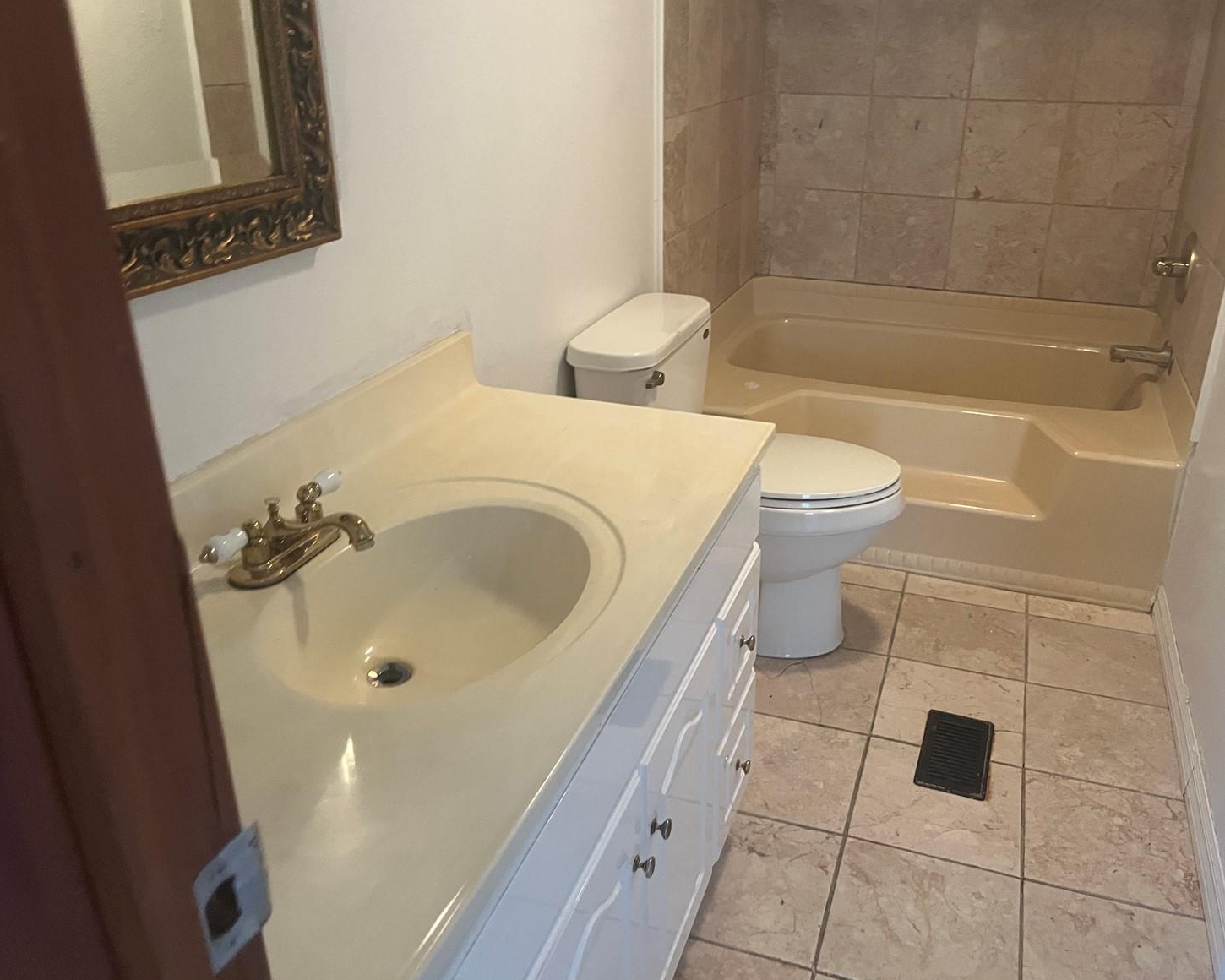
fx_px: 1015
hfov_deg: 62.2
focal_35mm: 28
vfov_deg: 51.5
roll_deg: -0.5
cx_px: 651
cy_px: 486
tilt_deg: -24.2
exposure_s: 1/40
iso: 400
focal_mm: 5.1
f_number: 1.6
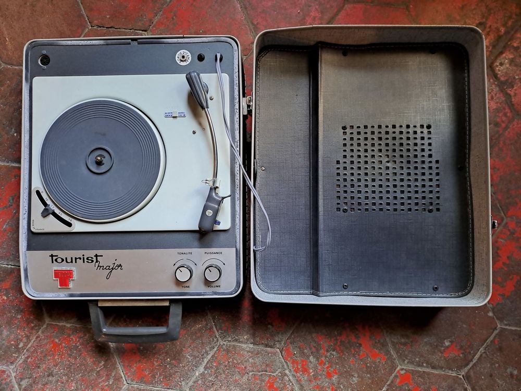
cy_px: 196
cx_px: 260
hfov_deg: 69.4
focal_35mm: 25
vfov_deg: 54.9
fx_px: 376
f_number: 1.8
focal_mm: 4.65
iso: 320
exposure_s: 1/30
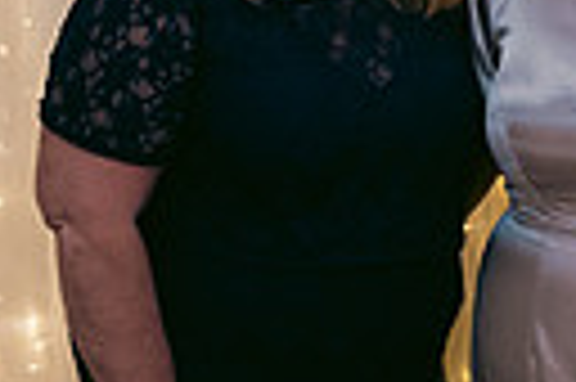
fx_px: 2461
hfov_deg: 12.6
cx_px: 904
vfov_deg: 8.9
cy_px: 263
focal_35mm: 154
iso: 800
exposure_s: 1/160
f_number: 3.5
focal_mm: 34
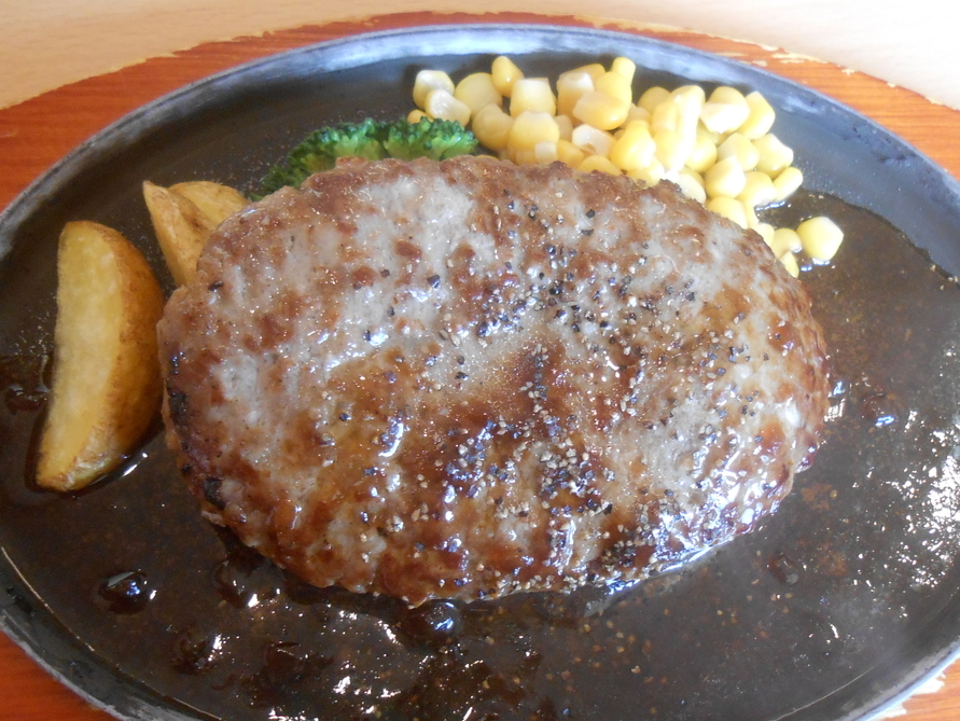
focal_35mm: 35
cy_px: 403
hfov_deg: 52.6
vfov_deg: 40.7
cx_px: 493
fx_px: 971
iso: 400
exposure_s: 1/30
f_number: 3.5
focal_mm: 4.6
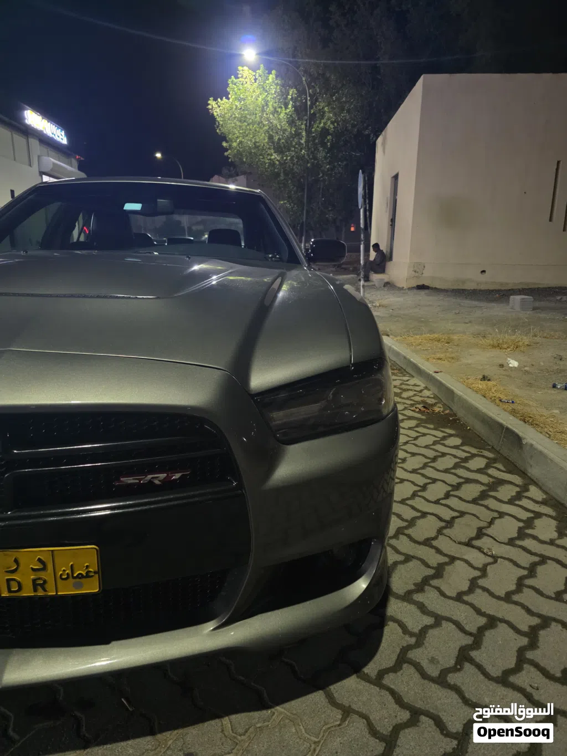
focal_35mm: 23
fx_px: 502
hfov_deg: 58.9
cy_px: 378
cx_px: 284
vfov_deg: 73.9
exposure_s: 1/100
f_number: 1.7
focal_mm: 6.3
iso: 800
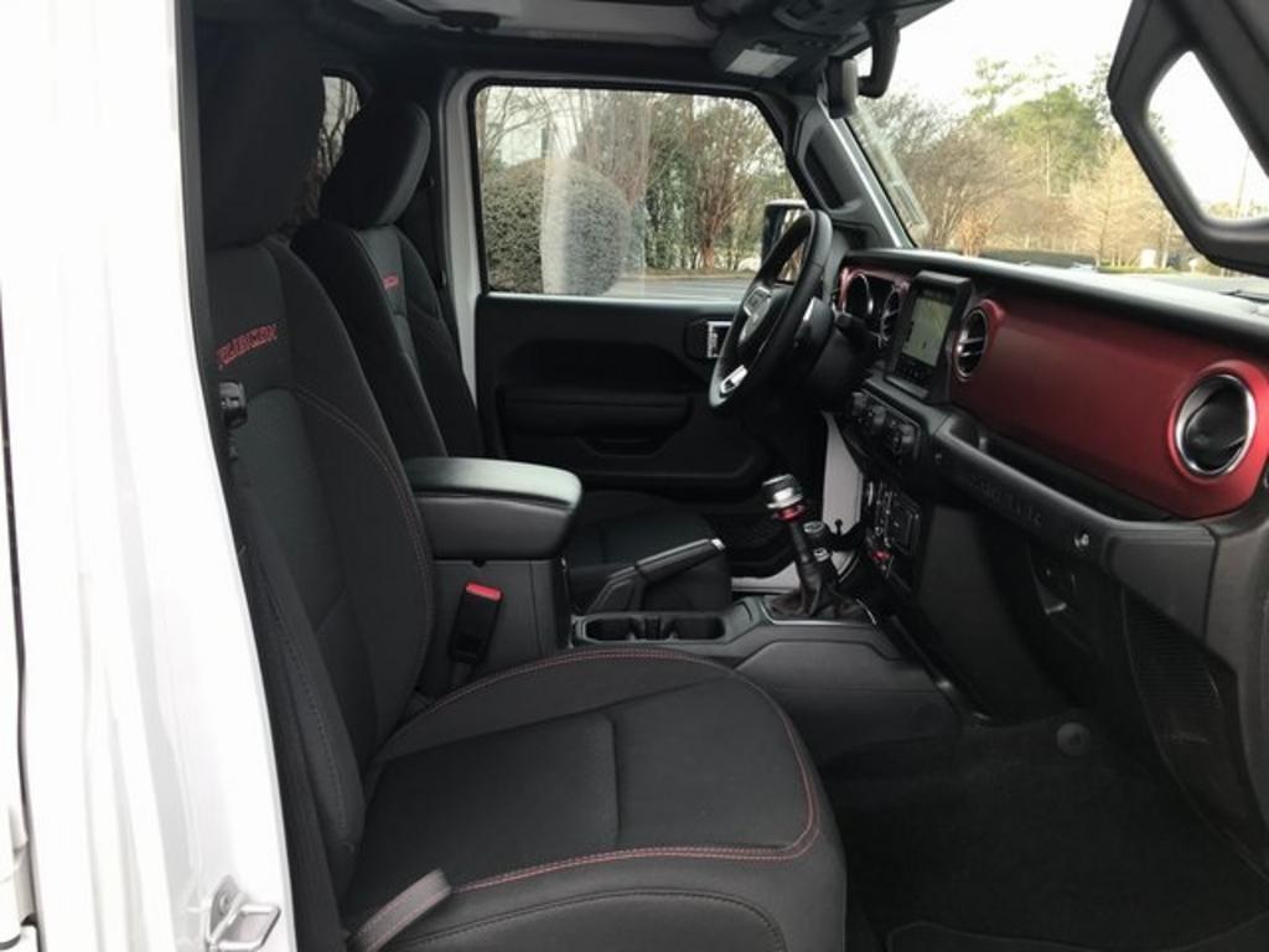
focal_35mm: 28
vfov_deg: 49.7
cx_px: 634
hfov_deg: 63.4
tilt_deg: -12.6
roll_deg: -2.6
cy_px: 476
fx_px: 1026
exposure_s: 1/129
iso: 20
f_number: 1.8
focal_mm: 3.99
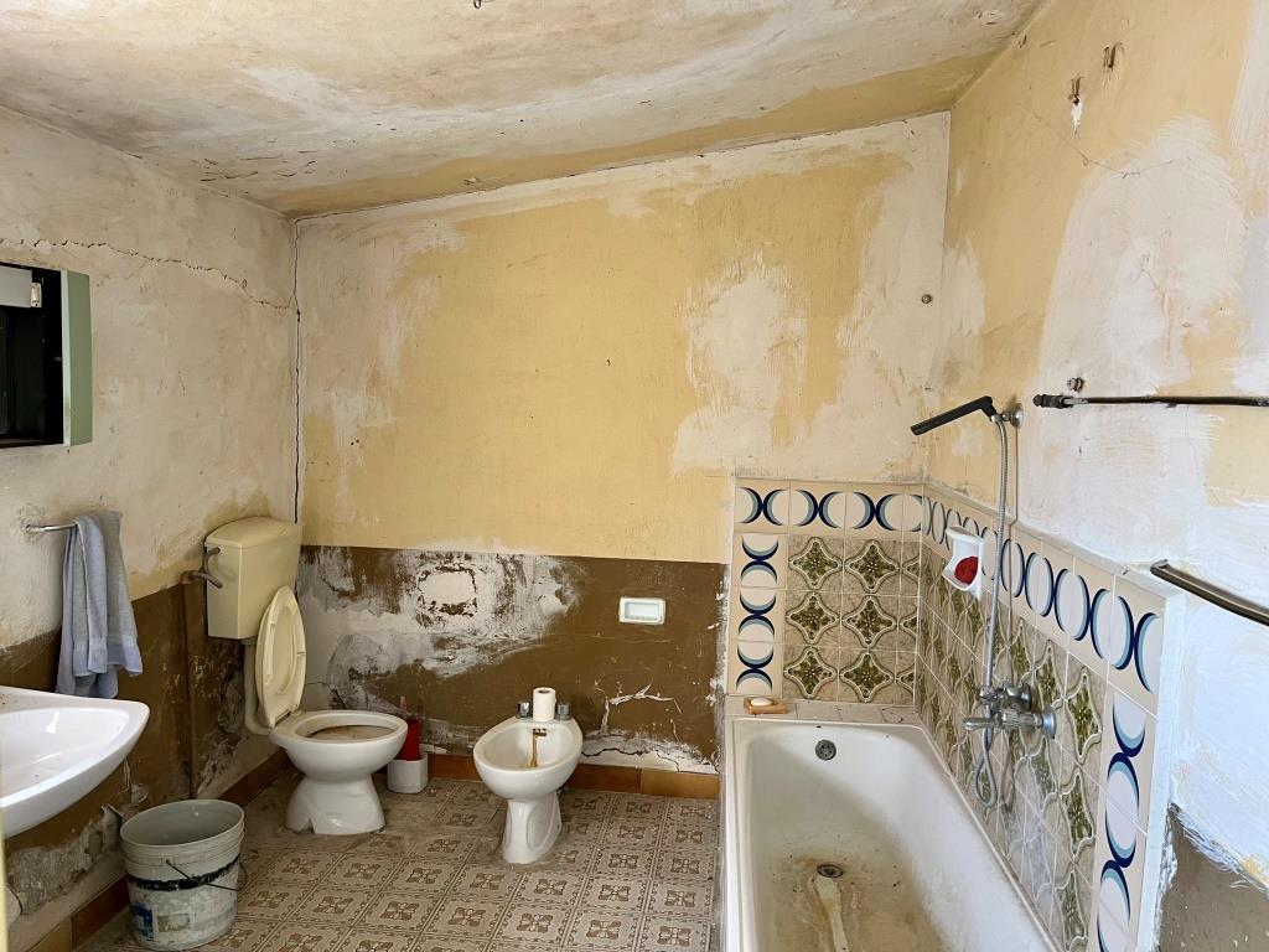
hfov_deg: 67.3
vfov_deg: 53.1
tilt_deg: -6.7
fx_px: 953
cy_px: 476
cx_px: 634
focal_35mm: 26
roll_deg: -1.9
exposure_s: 1/77
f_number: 1.6
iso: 125
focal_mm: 5.1
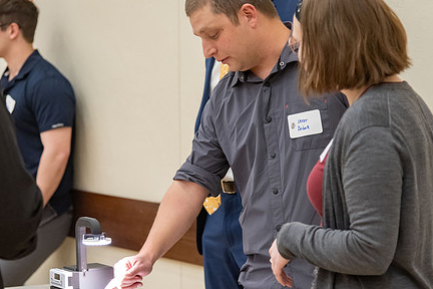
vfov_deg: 9.5
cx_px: 203
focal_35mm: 145
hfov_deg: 14.2
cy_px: 156
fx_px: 1744
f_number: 4
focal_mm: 92
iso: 2000
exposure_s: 1/200
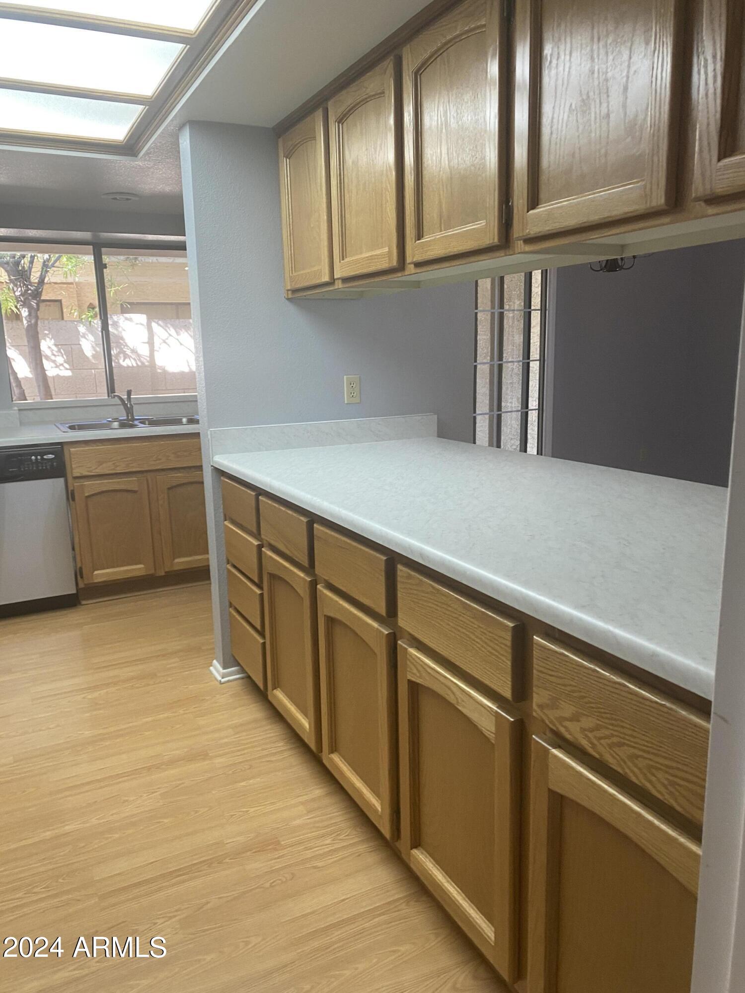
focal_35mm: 26
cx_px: 372
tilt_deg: -7.0
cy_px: 496
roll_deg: -0.7
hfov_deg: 53.1
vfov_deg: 67.3
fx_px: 746
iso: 100
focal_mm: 4.25
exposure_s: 1/60
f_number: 1.8
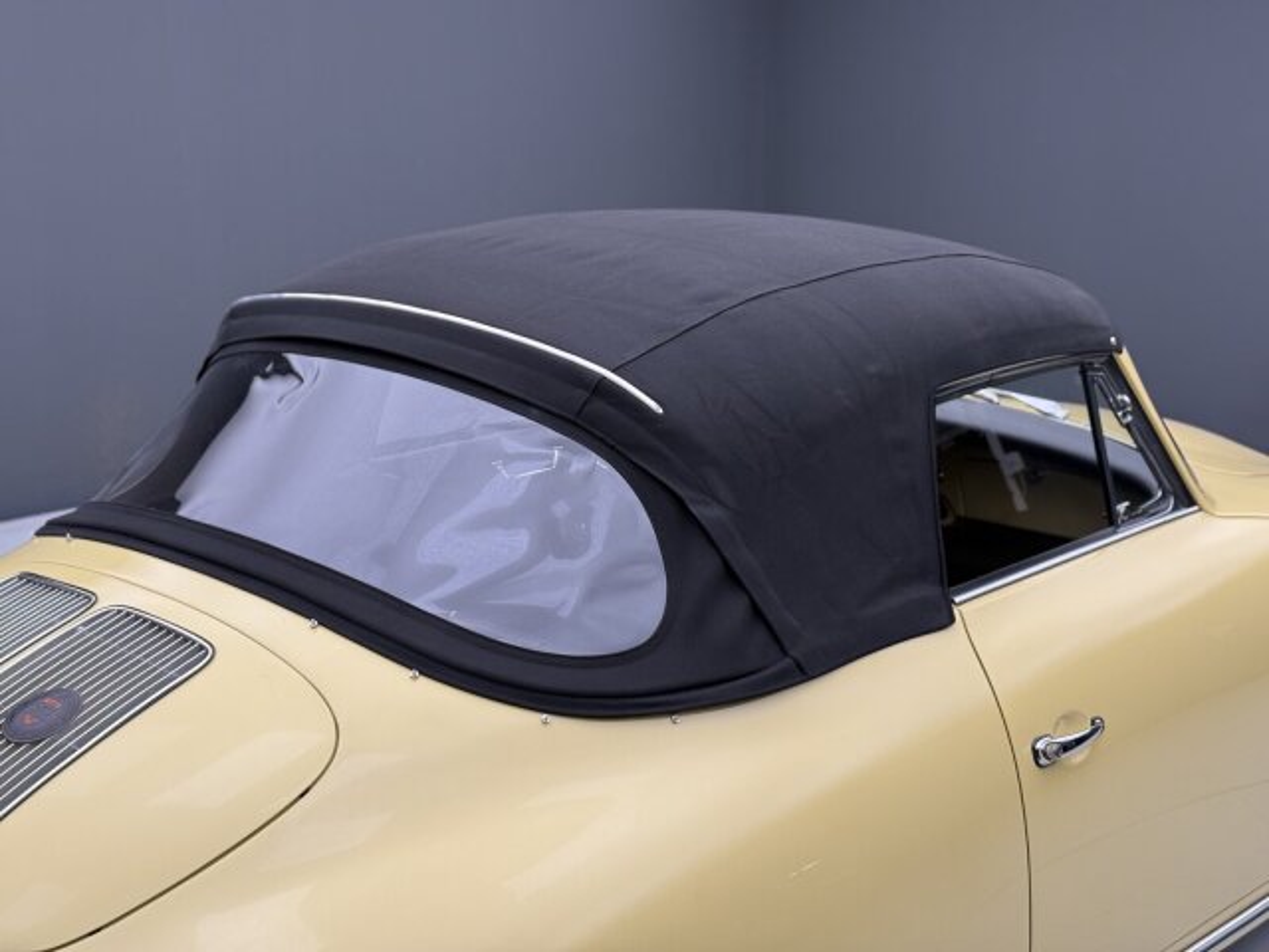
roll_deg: -1.1
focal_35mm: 48
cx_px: 634
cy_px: 476
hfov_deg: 39.7
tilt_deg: -12.9
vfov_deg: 30.3
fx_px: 1760
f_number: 1.78
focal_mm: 6.76
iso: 64
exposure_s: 1/49
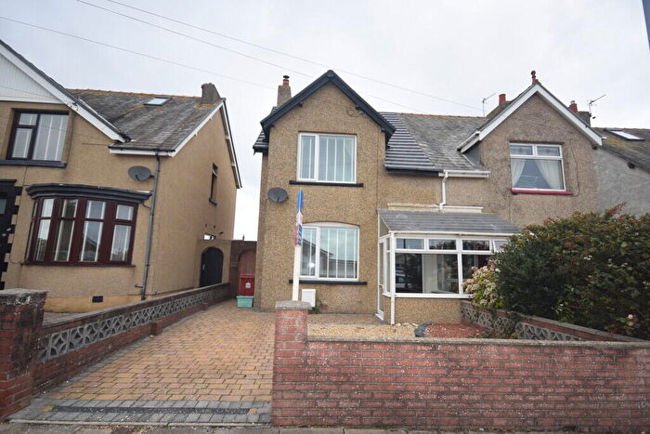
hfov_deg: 90.0
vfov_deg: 67.4
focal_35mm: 18
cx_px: 325
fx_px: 325
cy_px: 217
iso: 110
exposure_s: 1/125
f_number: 5.6
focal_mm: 12
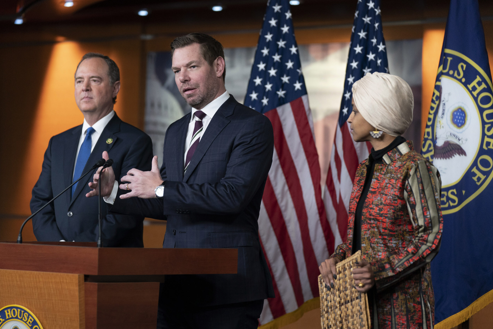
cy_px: 164
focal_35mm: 118
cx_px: 245
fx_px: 1616
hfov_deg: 17.3
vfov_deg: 11.6
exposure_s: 1/400
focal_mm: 117
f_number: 2.8
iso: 2500
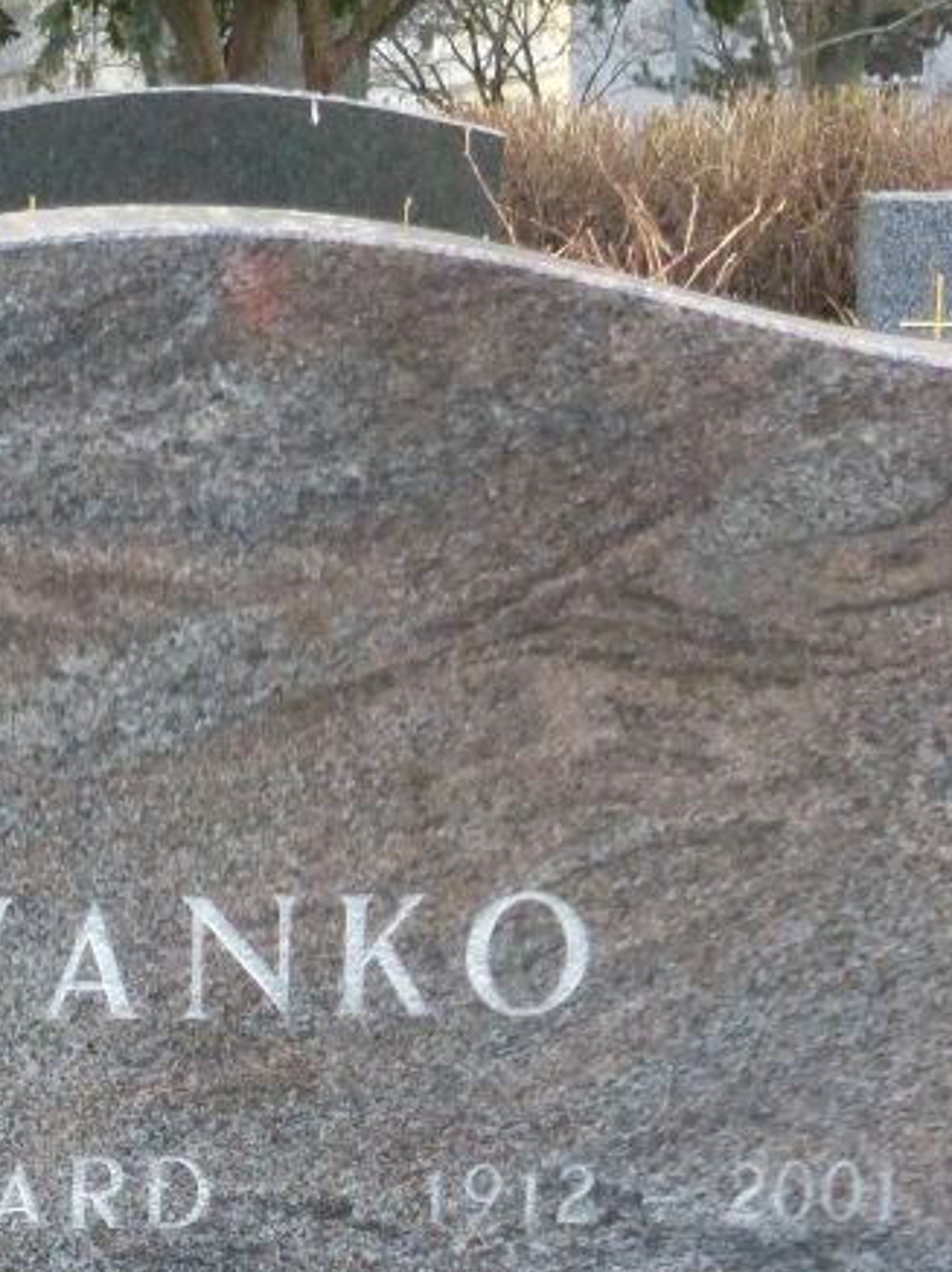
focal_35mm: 193
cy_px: 1378
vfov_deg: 10.1
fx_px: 7088
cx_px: 143
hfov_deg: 7.7
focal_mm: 14.2
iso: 800
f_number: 5.1
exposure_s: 1/100
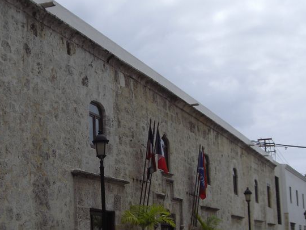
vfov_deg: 20.4
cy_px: 149
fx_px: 636
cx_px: 94
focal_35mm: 72
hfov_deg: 26.8
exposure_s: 1/320
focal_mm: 6.2
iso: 64
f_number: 8
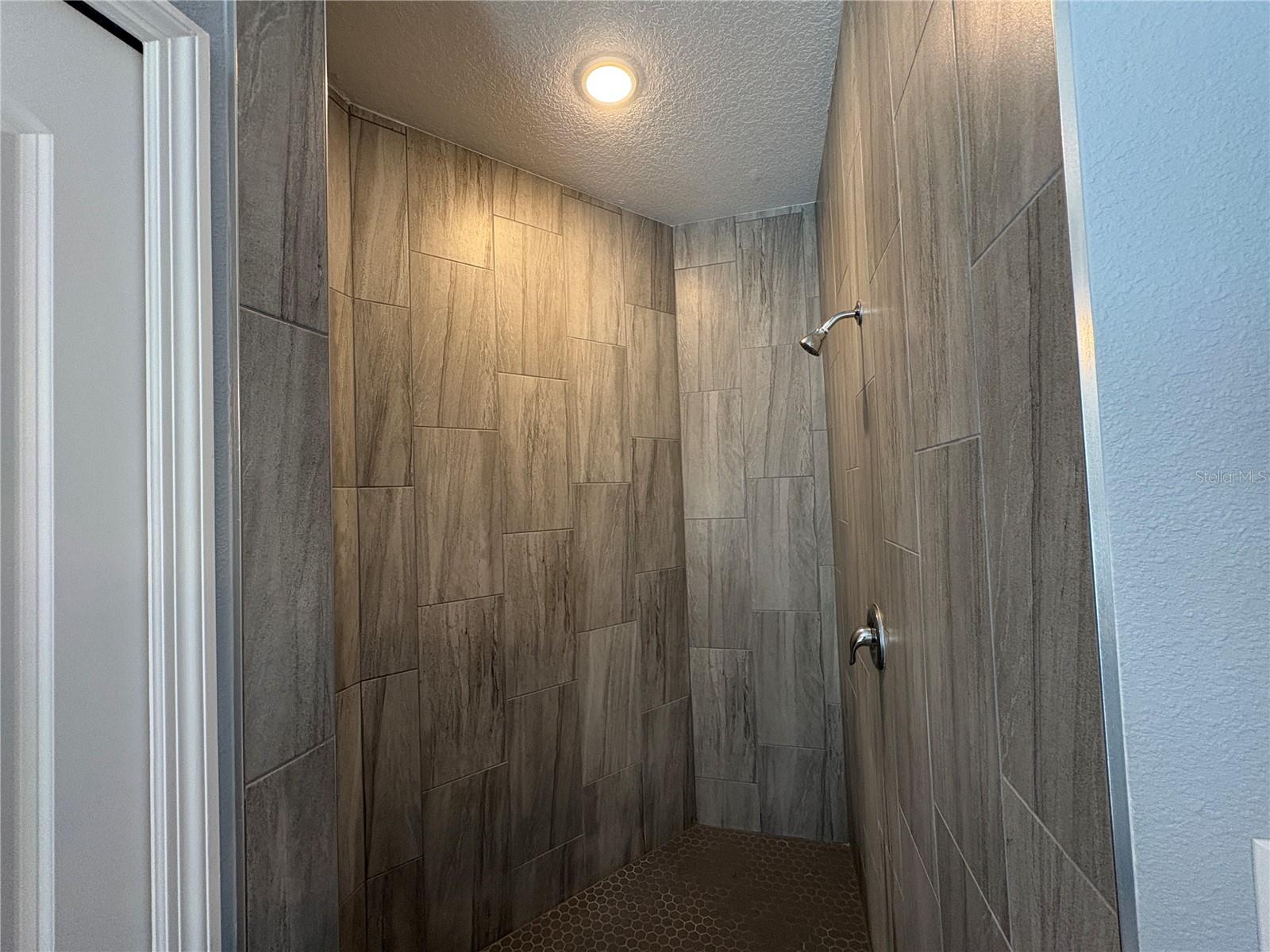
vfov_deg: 85.7
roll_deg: +3.4
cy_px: 476
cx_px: 635
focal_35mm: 14
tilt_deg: +2.8
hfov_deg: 102.1
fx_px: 514
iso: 200
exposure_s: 1/60
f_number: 2.2
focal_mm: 2.22
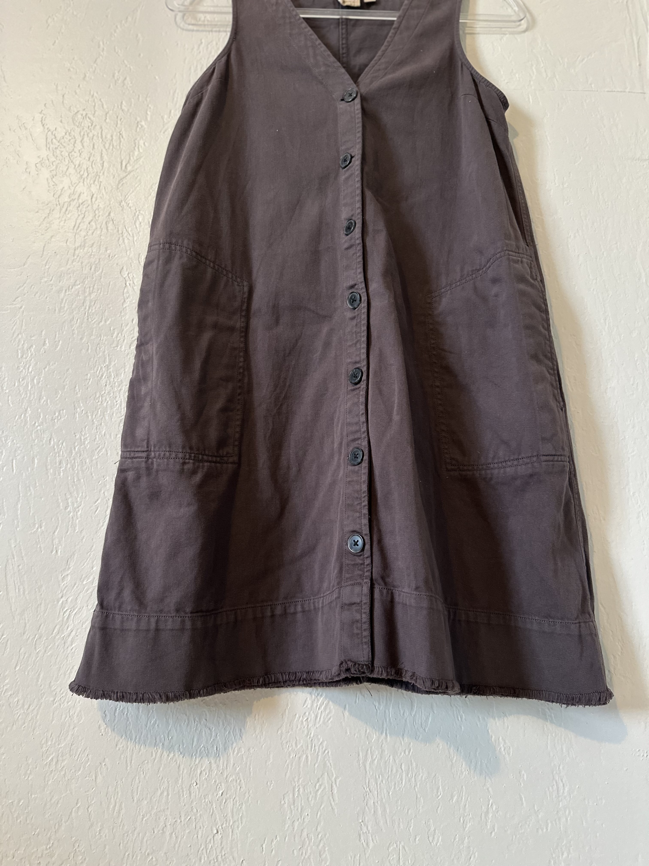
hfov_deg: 56.8
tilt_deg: +12.9
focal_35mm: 24
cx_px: 324
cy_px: 433
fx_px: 600
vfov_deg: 71.6
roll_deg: +0.0
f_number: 1.78
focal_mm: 6.86
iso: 400
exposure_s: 1/60
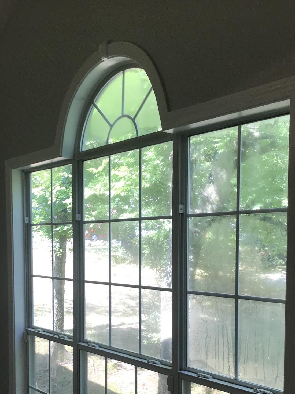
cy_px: 284
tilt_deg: -2.1
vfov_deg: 41.9
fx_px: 500
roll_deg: -2.6
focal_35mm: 44
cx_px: 118
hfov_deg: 32.8
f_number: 1.8
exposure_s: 1/120
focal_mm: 3.99
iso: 32
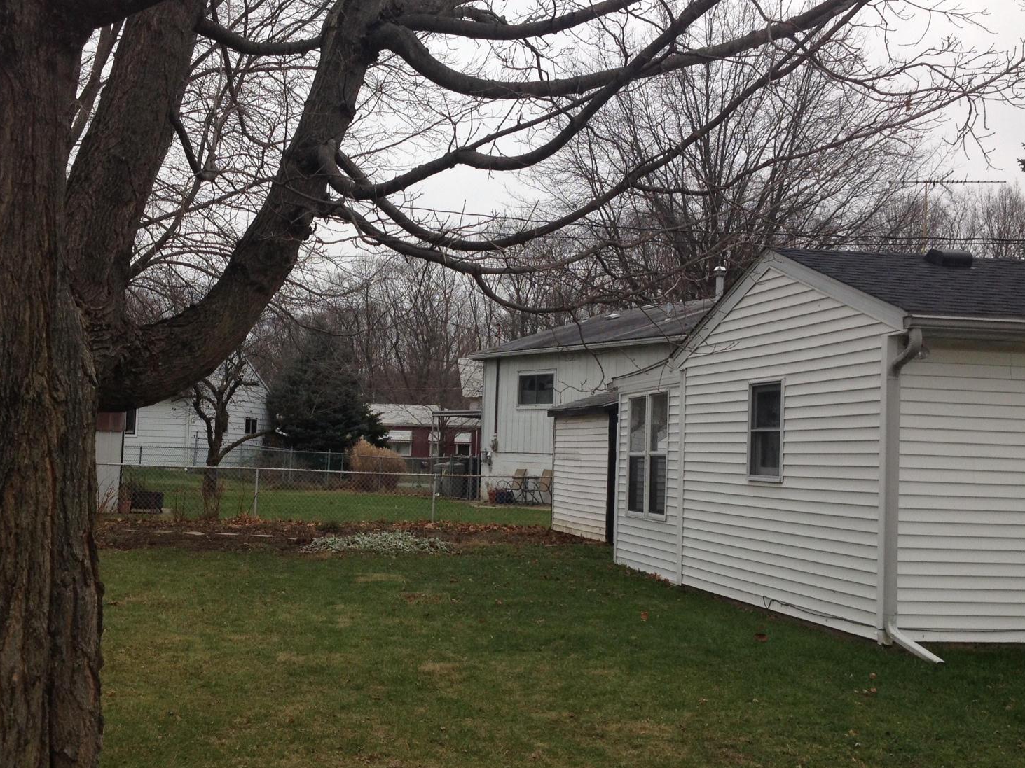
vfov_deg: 29.7
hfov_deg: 38.8
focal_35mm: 49
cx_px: 439
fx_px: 1451
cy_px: 391
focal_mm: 4.28
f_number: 2.4
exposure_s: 1/409
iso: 50
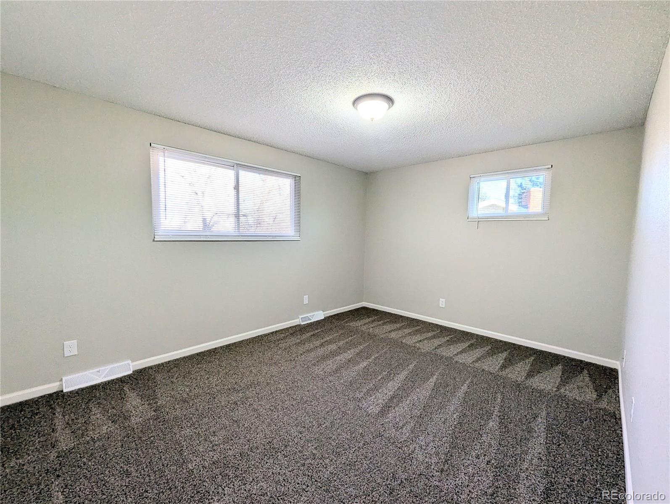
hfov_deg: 106.1
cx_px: 335
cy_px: 252
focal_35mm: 13
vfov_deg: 90.1
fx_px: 252
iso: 93
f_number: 2.2
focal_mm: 1.95
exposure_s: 1/120
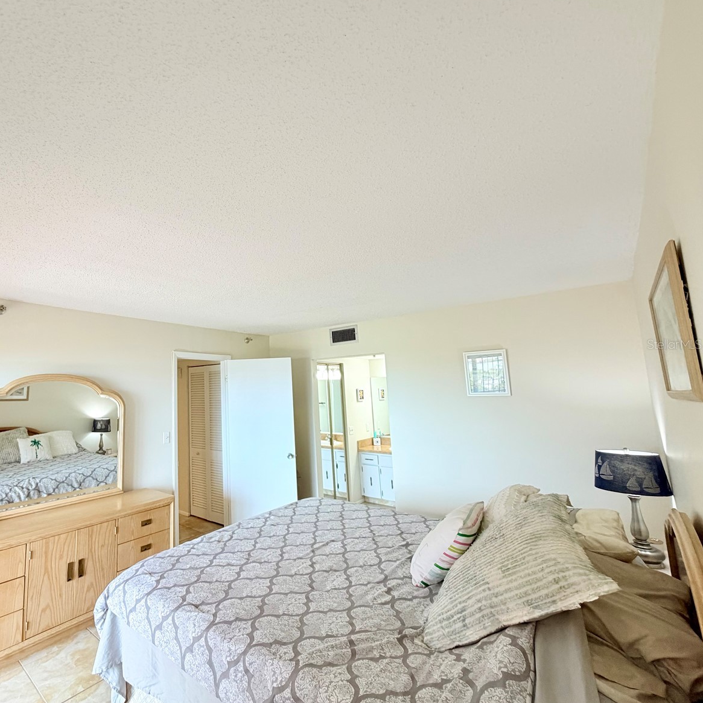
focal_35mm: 17
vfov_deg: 84.0
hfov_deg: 80.5
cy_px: 344
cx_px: 221
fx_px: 391
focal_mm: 2.22
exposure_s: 1/120
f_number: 2.2
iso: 160
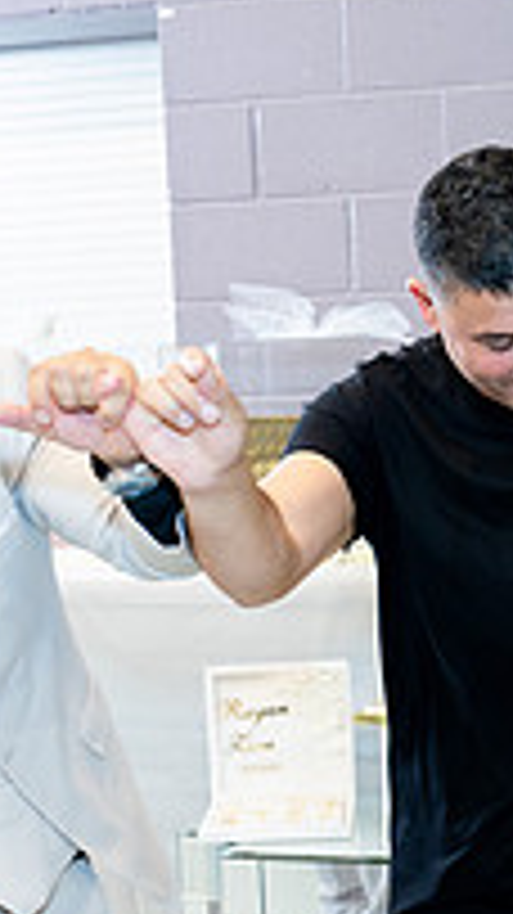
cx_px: 562
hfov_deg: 16.3
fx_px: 1743
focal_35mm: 72
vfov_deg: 28.7
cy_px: 736
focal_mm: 24
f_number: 2.8
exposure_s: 1/160
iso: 800
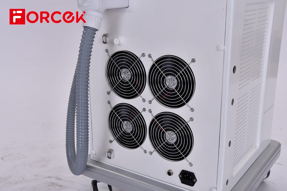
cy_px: 96
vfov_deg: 29.8
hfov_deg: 43.6
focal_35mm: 45
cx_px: 144
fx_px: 359
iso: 100
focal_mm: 30
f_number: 8
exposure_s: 1/125
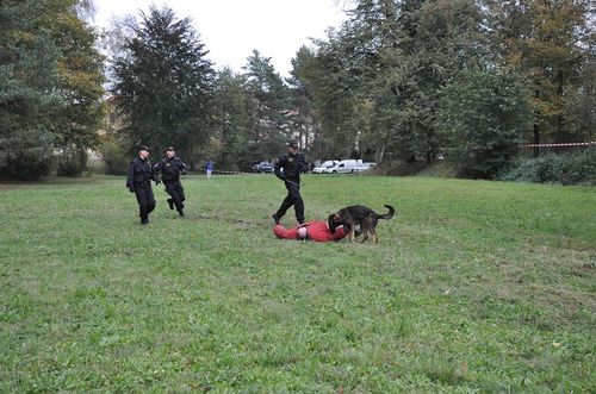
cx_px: 298
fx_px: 842
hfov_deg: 39.0
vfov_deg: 26.4
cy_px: 197
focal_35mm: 51
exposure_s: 1/320
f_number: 6.3
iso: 800
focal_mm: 34
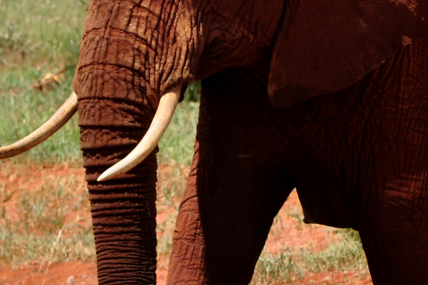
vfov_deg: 1.4
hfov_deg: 2.2
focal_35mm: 953
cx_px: 208
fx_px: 11318
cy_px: 109
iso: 200
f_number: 10
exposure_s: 1/250
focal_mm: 200
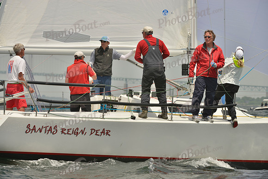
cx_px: 134
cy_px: 90
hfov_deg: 10.3
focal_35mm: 200
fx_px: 1489
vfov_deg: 6.9
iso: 280
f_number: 8
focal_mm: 200
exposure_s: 1/1250
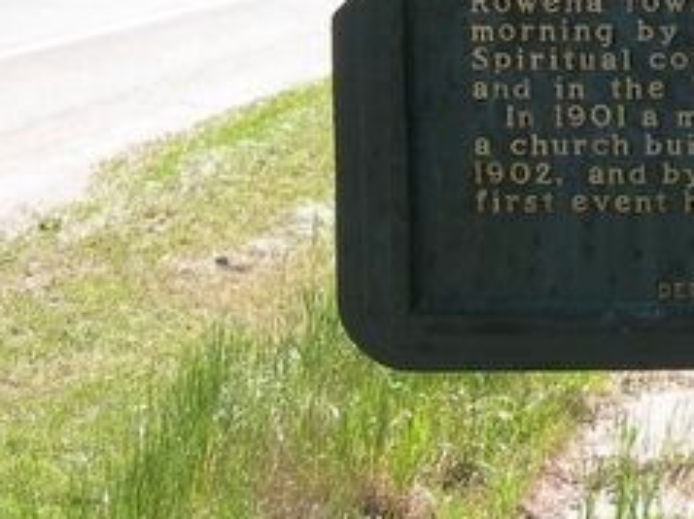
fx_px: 2564
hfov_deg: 14.5
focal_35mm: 128
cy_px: -303
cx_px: 997
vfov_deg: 11.0
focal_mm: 7.8
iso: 50
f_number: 2.8
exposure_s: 1/339
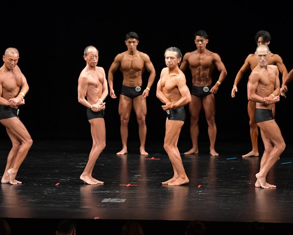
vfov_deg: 7.3
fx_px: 1839
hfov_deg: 9.1
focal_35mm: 212
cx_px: 149
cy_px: 118
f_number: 5.6
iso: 3200
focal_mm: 125
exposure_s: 1/400
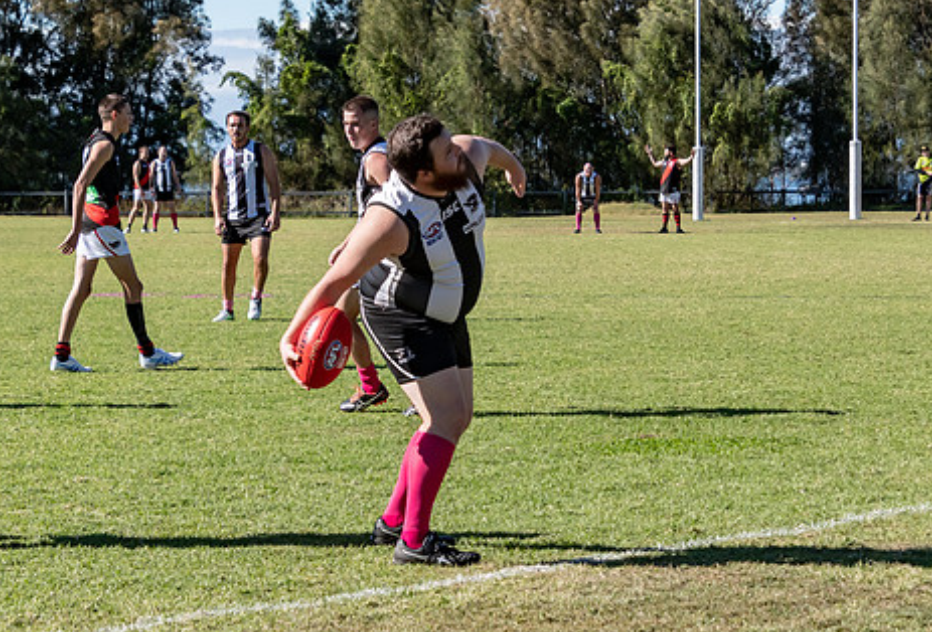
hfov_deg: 16.0
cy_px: 273
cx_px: 355
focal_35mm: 127
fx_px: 3305
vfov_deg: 10.9
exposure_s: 1/2000
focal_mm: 62
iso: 800
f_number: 7.1
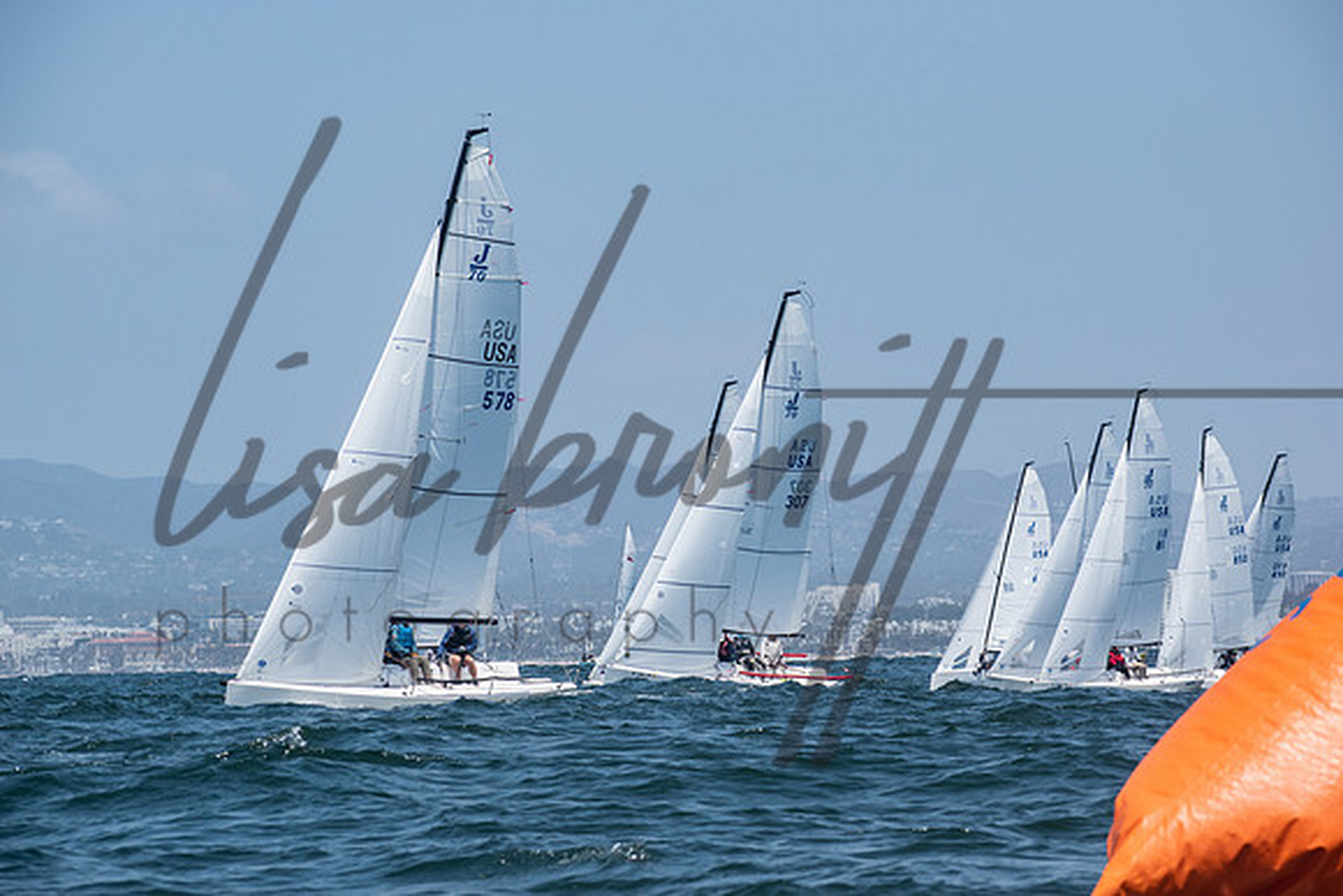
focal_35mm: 165
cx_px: 672
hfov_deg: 12.4
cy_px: 448
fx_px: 6157
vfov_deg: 8.3
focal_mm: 110
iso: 400
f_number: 8
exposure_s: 1/1600
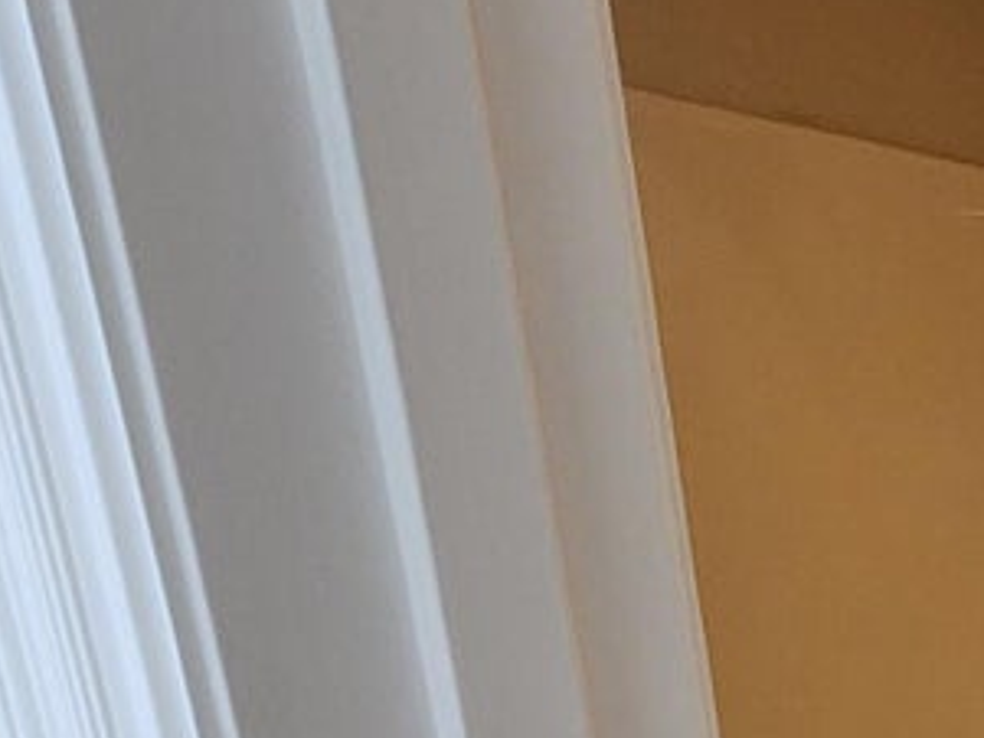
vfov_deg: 20.4
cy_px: 1182
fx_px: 1678
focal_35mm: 59
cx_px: 1675
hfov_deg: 22.6
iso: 320
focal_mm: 2.2
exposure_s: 1/60
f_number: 2.2
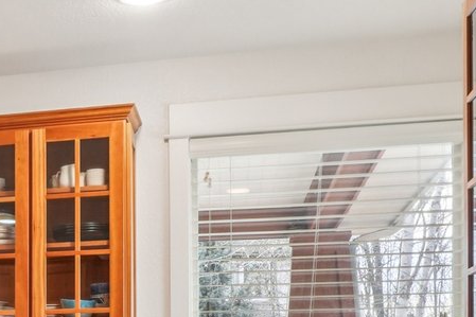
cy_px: 400
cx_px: -147
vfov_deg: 17.1
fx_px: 995
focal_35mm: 75
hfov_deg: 23.6
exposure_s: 1/30
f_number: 8
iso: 320
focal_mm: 11
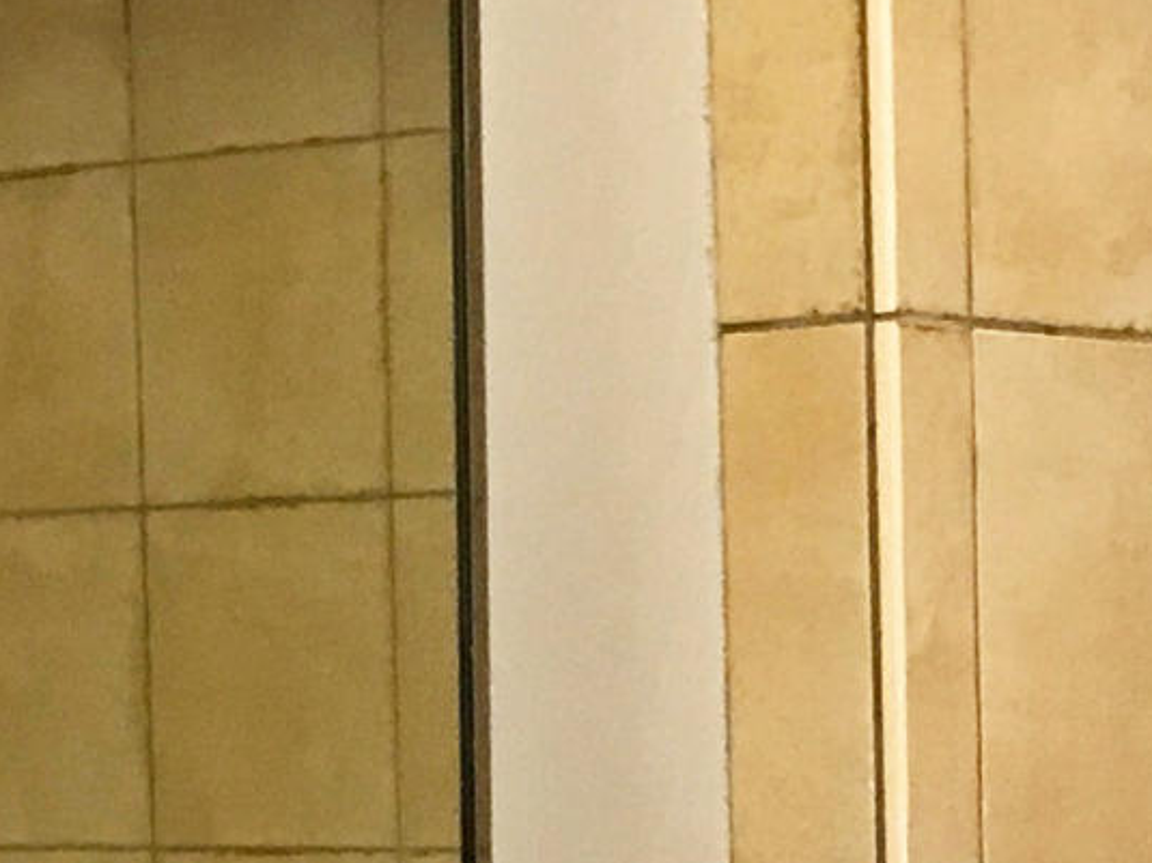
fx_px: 5224
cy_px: 1285
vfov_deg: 9.2
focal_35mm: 157
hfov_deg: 12.5
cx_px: 1001
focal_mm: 3.99
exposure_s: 1/15
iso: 64
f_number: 1.8
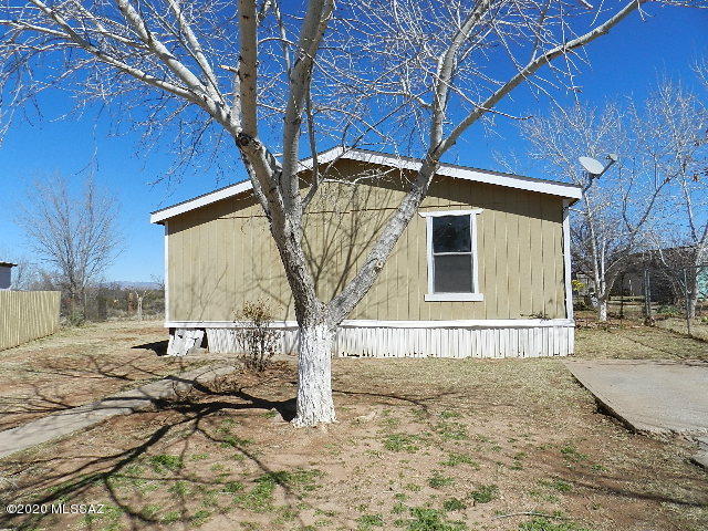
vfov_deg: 58.9
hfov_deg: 73.9
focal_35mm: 23
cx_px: 354
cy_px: 266
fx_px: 470
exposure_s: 1/800
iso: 160
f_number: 5
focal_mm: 4
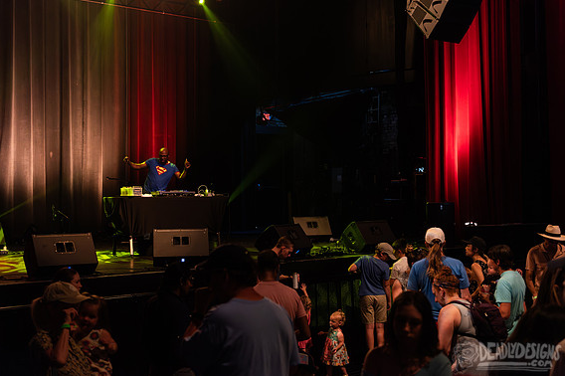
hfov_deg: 42.8
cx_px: 282
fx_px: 721
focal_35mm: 46
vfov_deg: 29.2
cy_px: 185
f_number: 3.2
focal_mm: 45
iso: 2500
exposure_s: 1/125
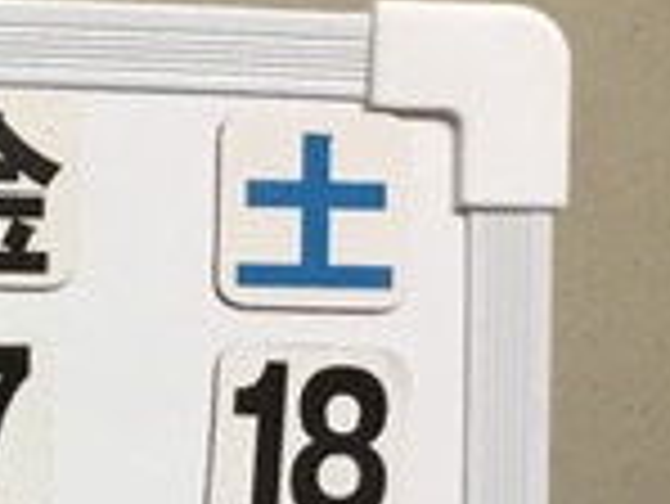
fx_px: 2576
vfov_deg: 10.6
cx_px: -733
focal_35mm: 133
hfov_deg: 12.7
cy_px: 842
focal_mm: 3.3
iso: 25
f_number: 2.4
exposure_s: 1/30
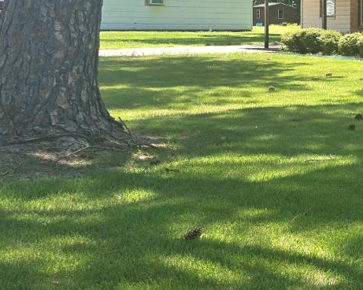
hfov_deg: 21.1
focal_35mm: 73
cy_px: 43
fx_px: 784
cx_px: 576
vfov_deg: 20.7
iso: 12
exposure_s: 1/278
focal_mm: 6.3
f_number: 1.7
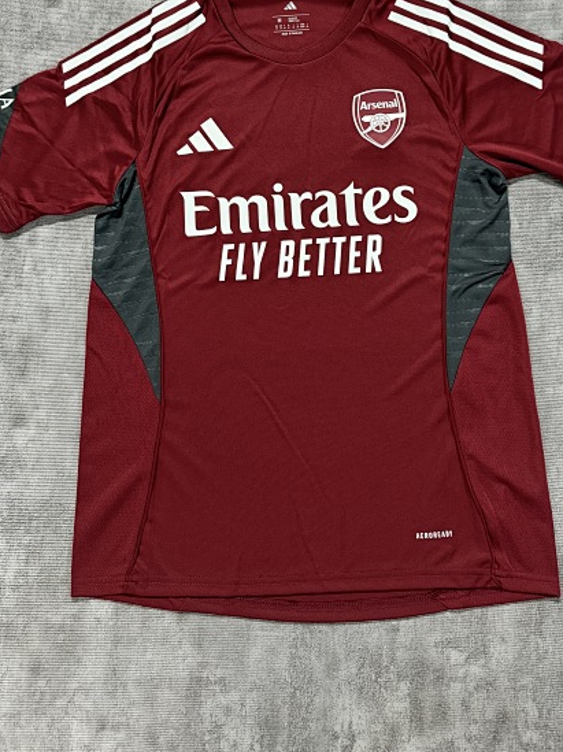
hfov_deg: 40.6
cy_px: 218
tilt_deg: -78.4
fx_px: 760
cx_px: 299
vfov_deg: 51.1
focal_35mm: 35
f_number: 1.78
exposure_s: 1/50
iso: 400
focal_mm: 6.76
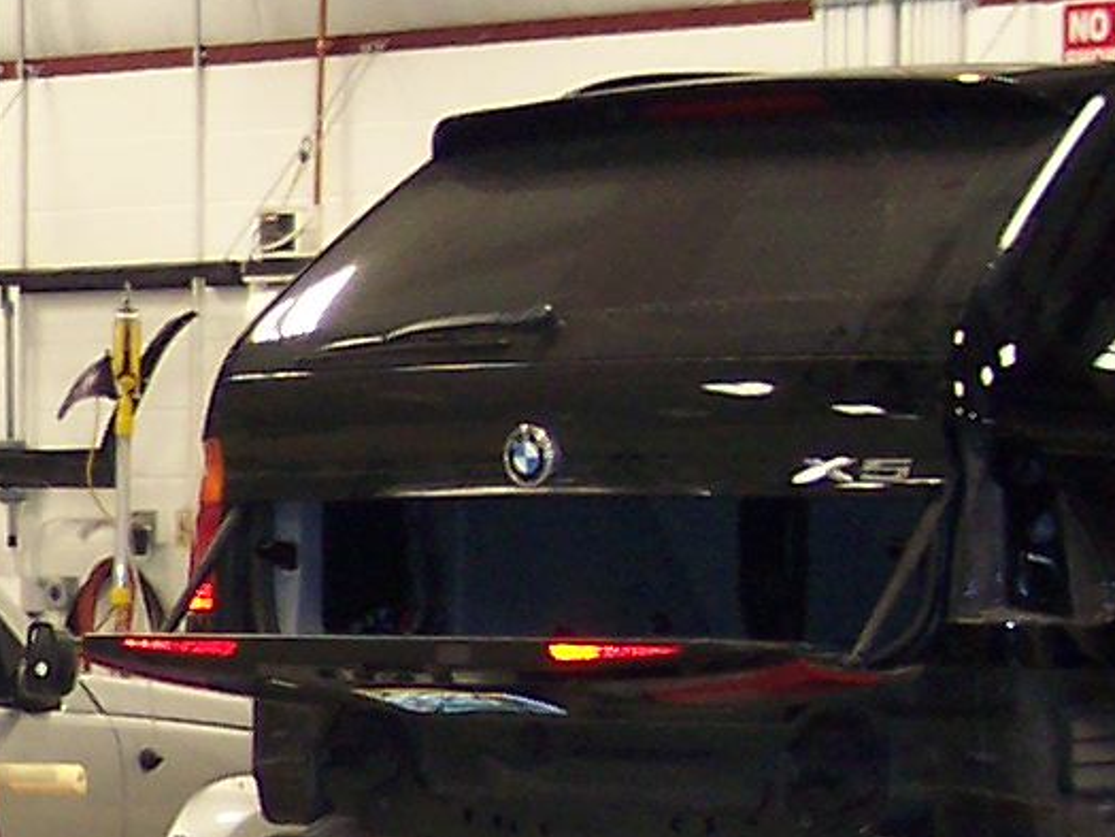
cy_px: 816
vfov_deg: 7.9
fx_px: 6023
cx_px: -1213
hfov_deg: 9.7
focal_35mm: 187
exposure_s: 1/45
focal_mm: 8
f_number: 2.8
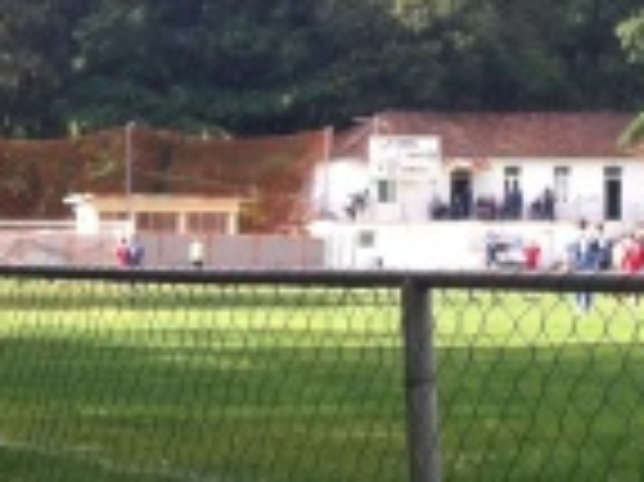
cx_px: -54
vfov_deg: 10.1
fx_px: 2733
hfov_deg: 13.2
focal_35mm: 147
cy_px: 288
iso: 80
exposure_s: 1/302
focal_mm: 3.85
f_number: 2.8
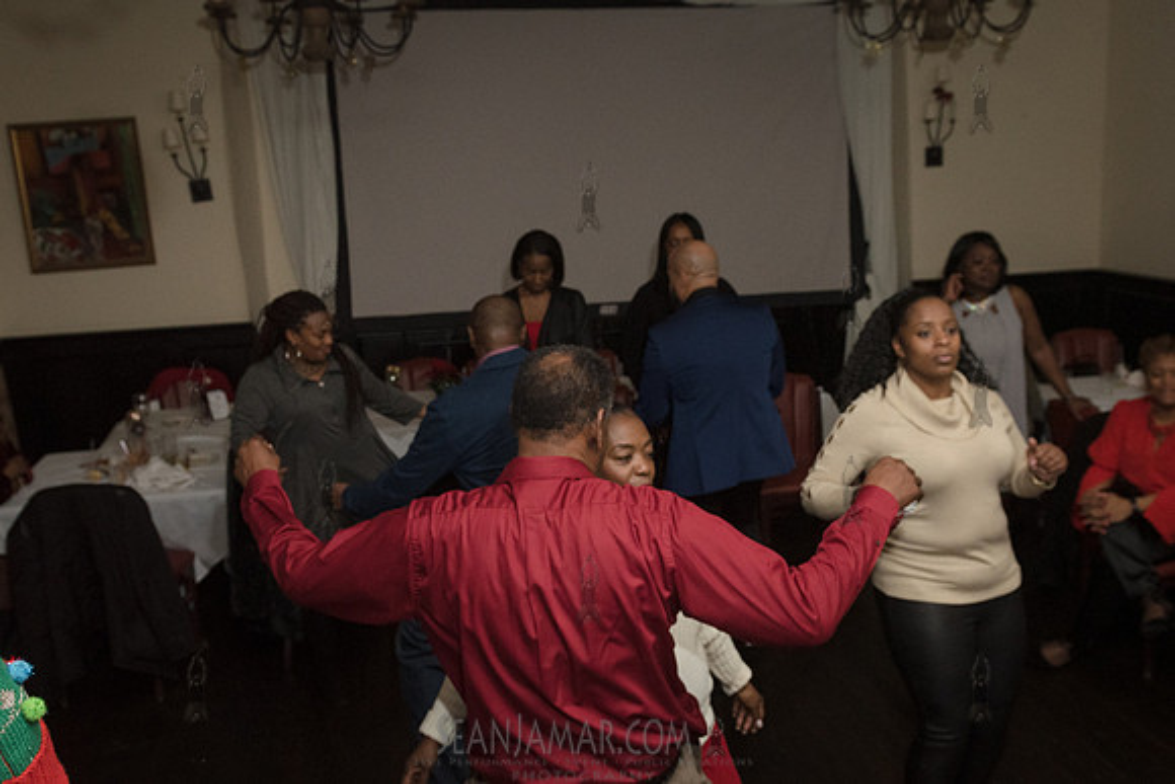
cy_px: 392
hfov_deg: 52.4
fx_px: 1195
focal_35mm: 37
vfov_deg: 36.3
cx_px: 588
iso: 1600
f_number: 4.5
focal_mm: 24
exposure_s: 1/250
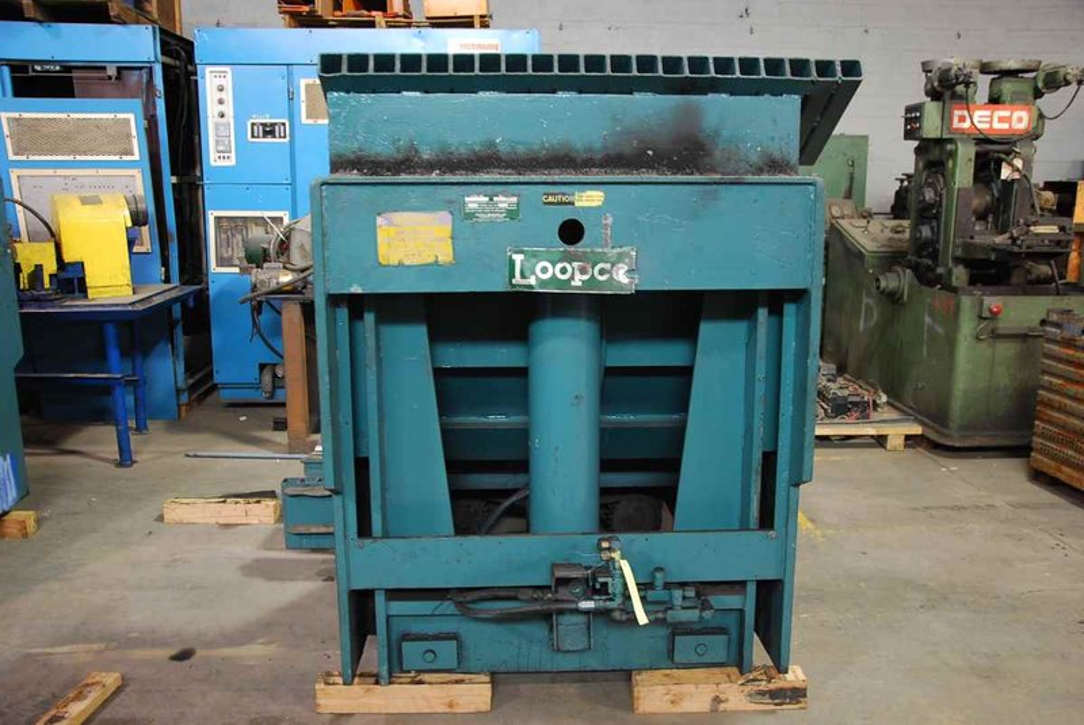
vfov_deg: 41.8
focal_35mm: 32
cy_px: 362
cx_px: 542
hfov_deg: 59.4
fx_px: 949
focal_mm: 21
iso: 400
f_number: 3.8
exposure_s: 1/3
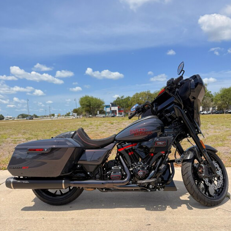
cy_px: 147
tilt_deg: -7.6
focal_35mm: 29
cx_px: 118
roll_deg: +2.4
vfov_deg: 54.9
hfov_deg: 55.6
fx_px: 219
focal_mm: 6.76
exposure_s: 1/2907
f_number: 1.78
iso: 100
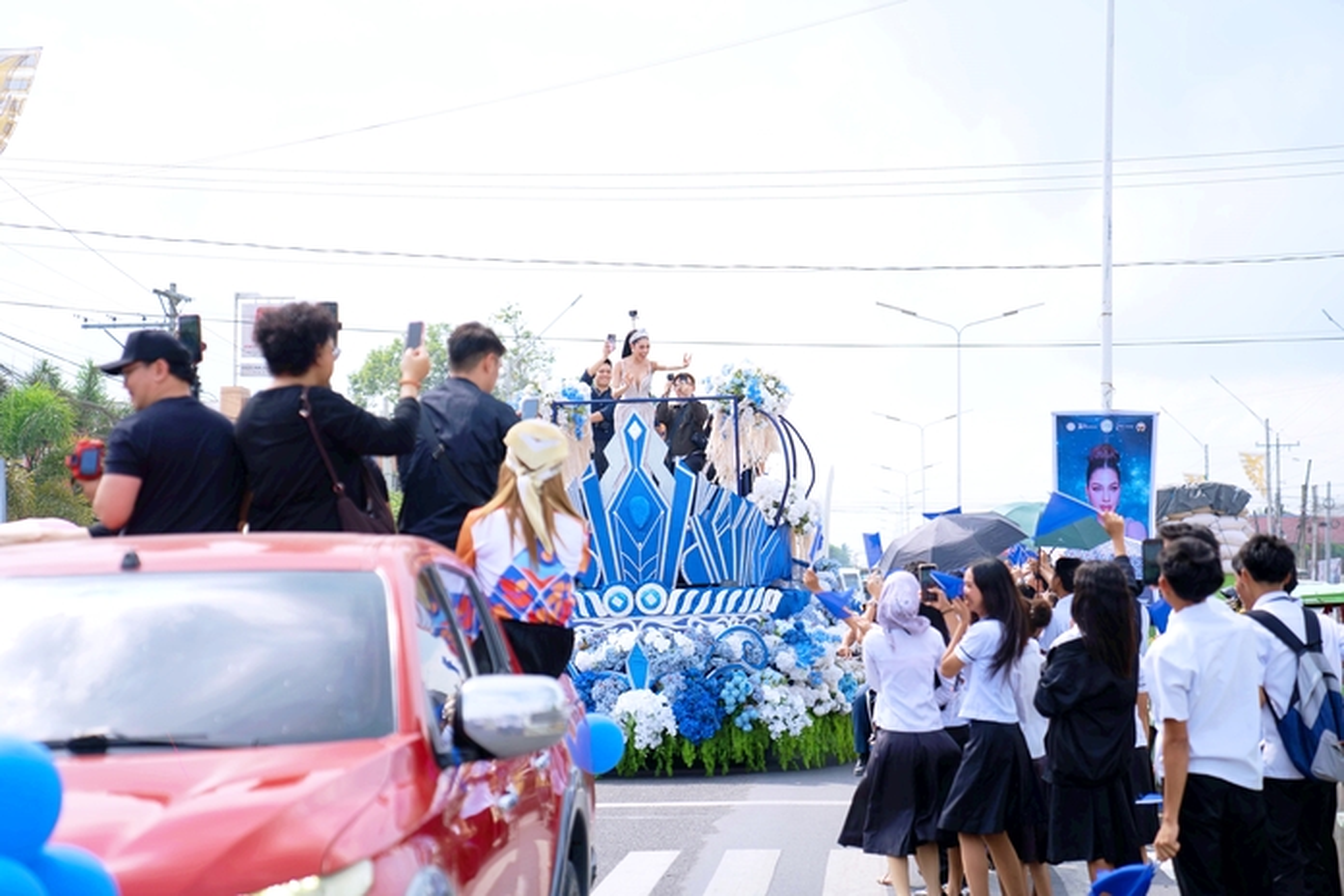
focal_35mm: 68
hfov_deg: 29.7
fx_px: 2538
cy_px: 448
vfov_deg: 20.0
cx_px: 672
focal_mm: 68
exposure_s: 1/1000
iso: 100
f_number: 2.8
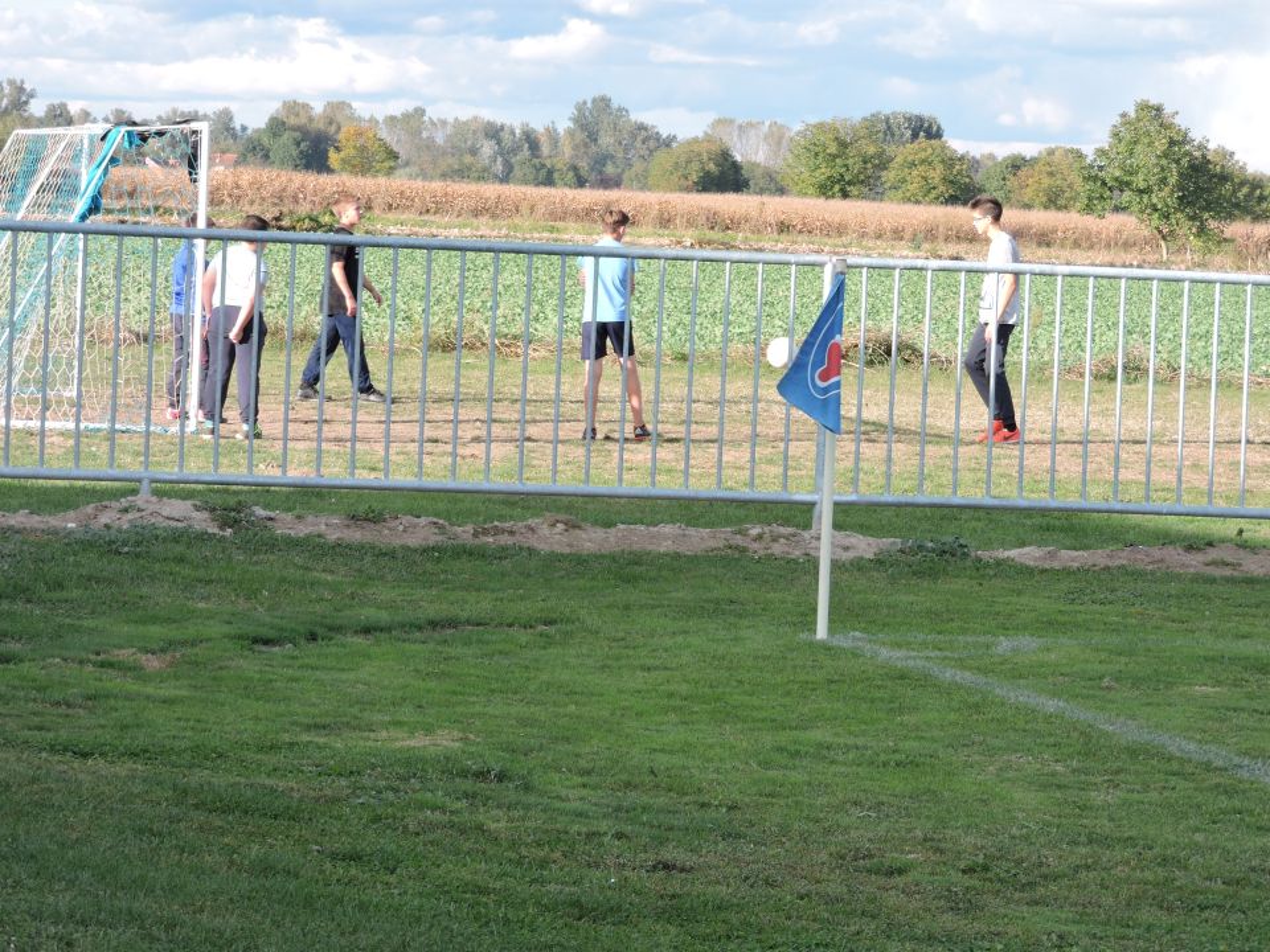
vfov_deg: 10.2
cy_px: 476
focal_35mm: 145
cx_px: 635
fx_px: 5320
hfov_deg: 13.6
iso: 100
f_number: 4.4
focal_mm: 25.9
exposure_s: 1/200
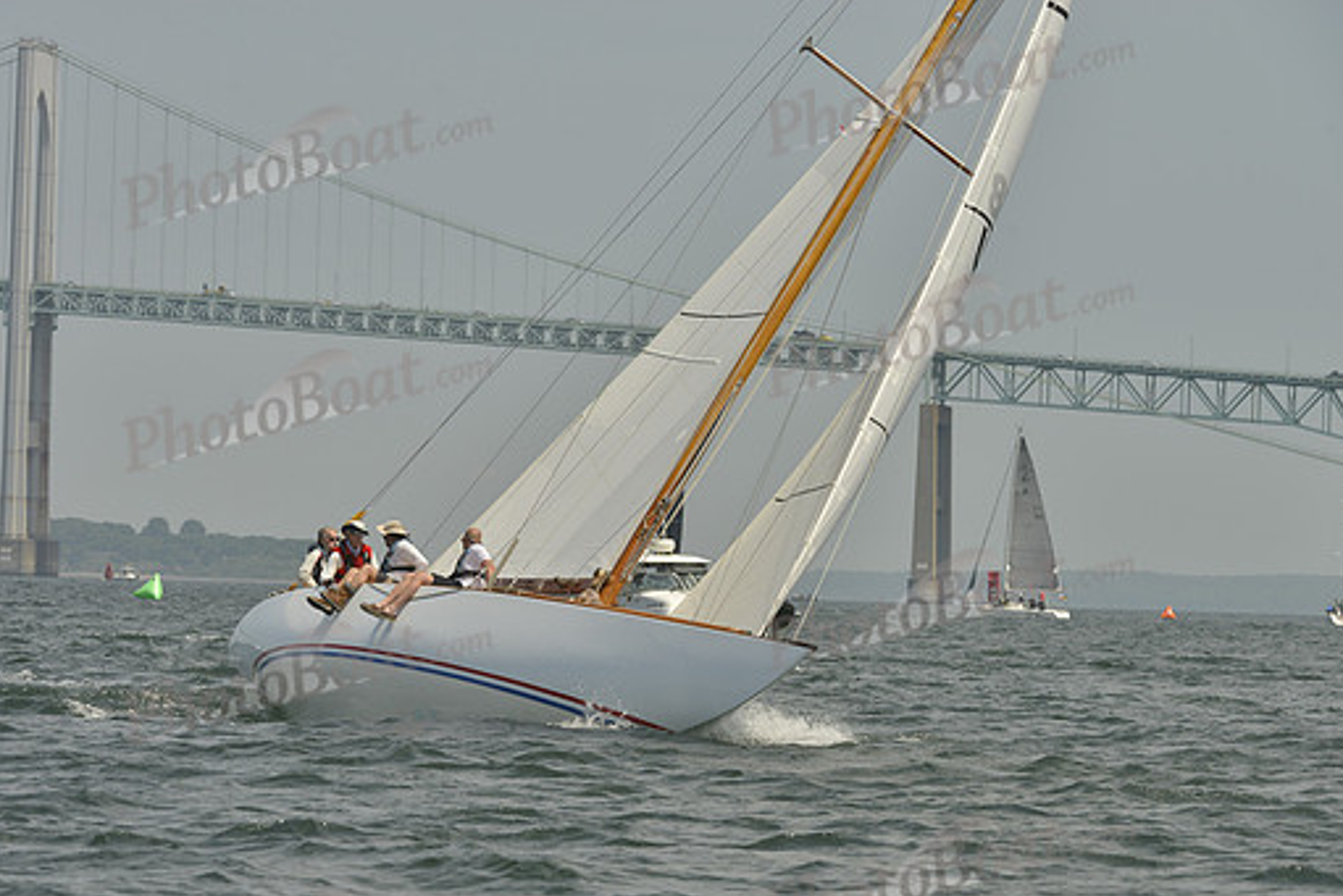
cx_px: 631
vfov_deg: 6.1
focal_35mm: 227
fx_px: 8470
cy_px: 503
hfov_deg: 9.1
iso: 280
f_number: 10
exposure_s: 1/1000
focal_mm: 200
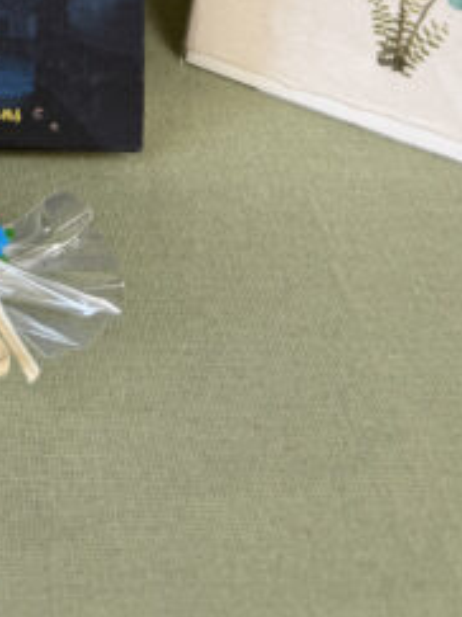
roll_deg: +0.1
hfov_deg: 17.7
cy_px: -396
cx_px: -109
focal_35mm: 79
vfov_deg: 20.0
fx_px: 1407
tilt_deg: -16.6
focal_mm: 6.76
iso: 80
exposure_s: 1/100
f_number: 1.78
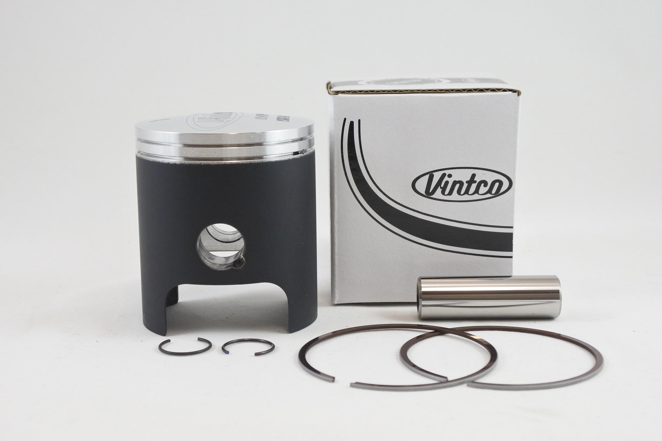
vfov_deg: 29.9
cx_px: 331
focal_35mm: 45
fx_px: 827
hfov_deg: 43.6
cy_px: 220
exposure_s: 1/125
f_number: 4.5
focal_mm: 16.8
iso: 450
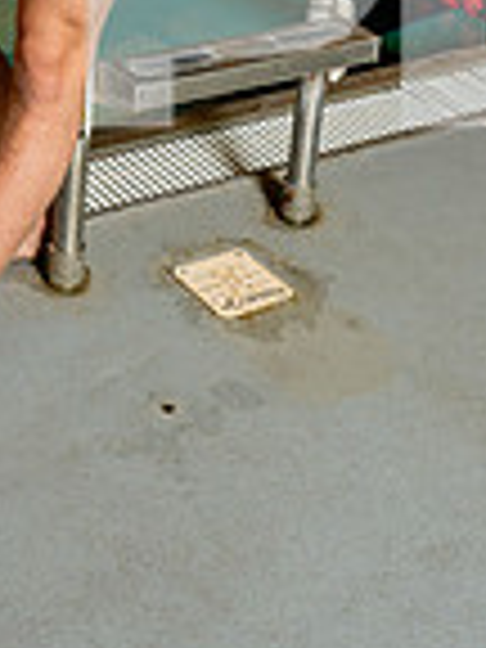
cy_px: -324
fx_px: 1572
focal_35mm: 84
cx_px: 45
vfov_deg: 20.1
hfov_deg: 17.3
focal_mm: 28
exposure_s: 1/250
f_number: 6.3
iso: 1600
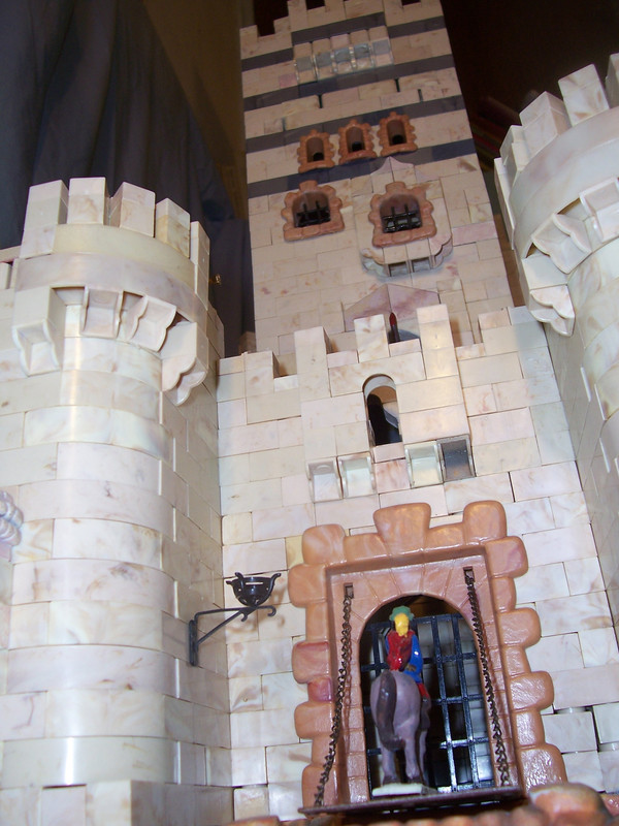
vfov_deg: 54.0
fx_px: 811
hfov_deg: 41.8
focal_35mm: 34
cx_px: 310
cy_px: 413
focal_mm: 5.6
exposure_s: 1/60
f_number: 2.7
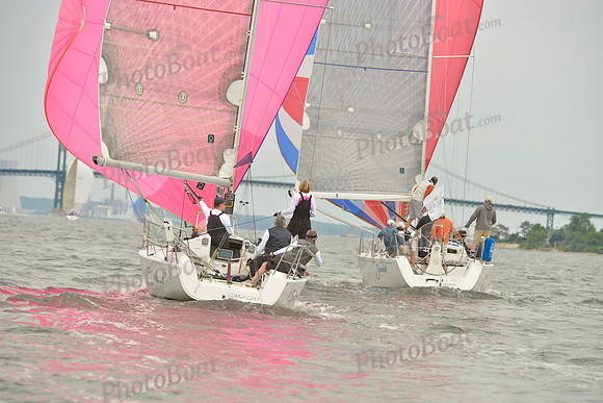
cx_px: 302
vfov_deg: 4.4
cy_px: 202
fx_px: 5193
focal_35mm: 310
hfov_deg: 6.6
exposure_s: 1/800
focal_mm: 310
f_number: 6.3
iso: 400
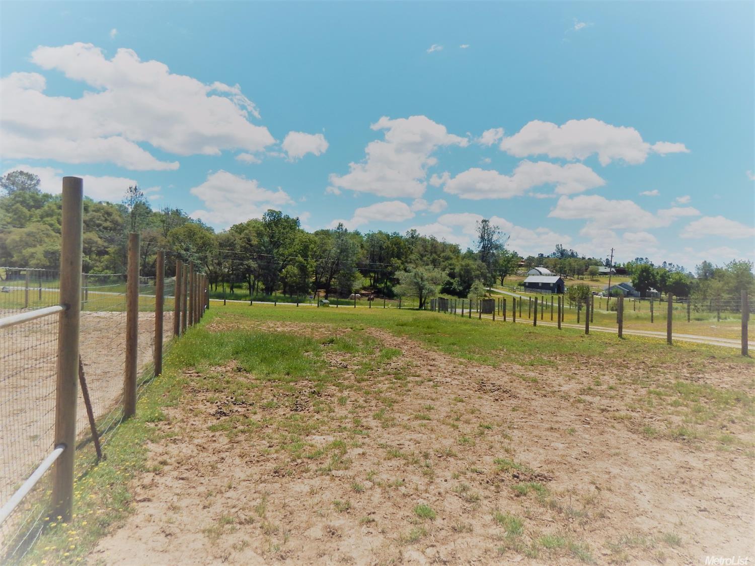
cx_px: 378
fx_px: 501
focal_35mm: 23
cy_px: 283
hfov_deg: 73.9
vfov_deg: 58.9
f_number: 6
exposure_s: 1/640
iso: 125
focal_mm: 4
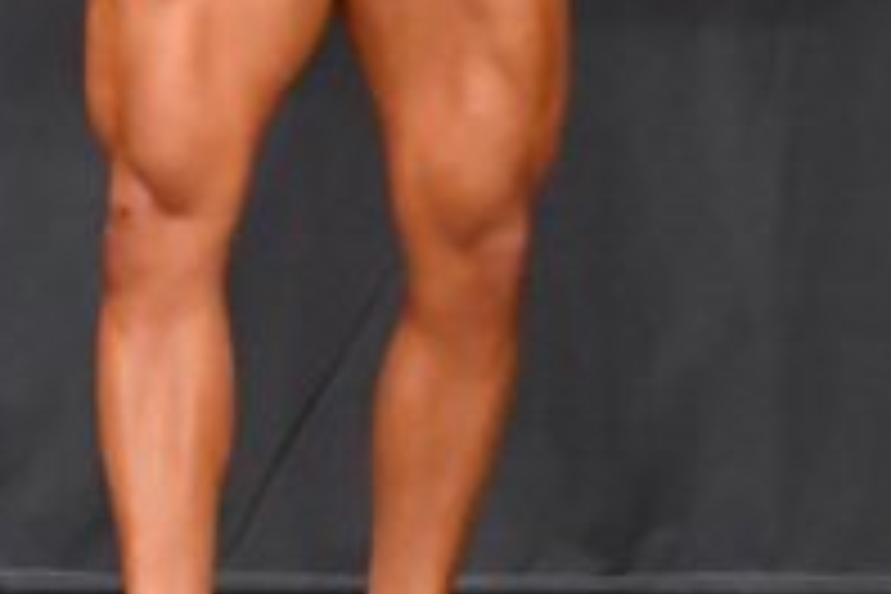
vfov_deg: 1.6
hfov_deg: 2.4
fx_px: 21061
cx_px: -763
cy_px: -189
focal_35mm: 851
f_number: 5.6
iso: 6400
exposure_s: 1/400
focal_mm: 145
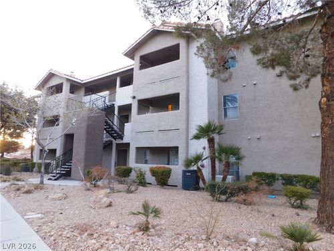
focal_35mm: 23
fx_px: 222
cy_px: 126
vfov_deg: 58.9
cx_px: 167
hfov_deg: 73.9
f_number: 3
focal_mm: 4
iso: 140
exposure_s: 1/30
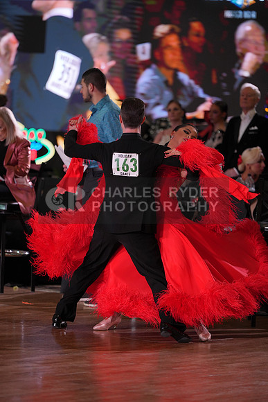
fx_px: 2232
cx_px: 134
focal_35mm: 200
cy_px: 201
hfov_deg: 6.9
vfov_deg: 10.3
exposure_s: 1/500
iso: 1000
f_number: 2.8
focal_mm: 200
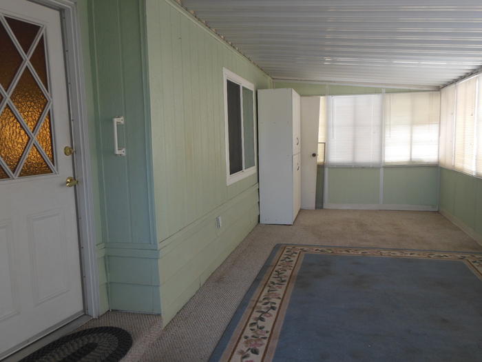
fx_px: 404
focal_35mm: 29
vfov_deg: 48.2
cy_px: 181
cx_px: 241
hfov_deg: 61.7
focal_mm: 5.2
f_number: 3.3
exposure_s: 1/40
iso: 125
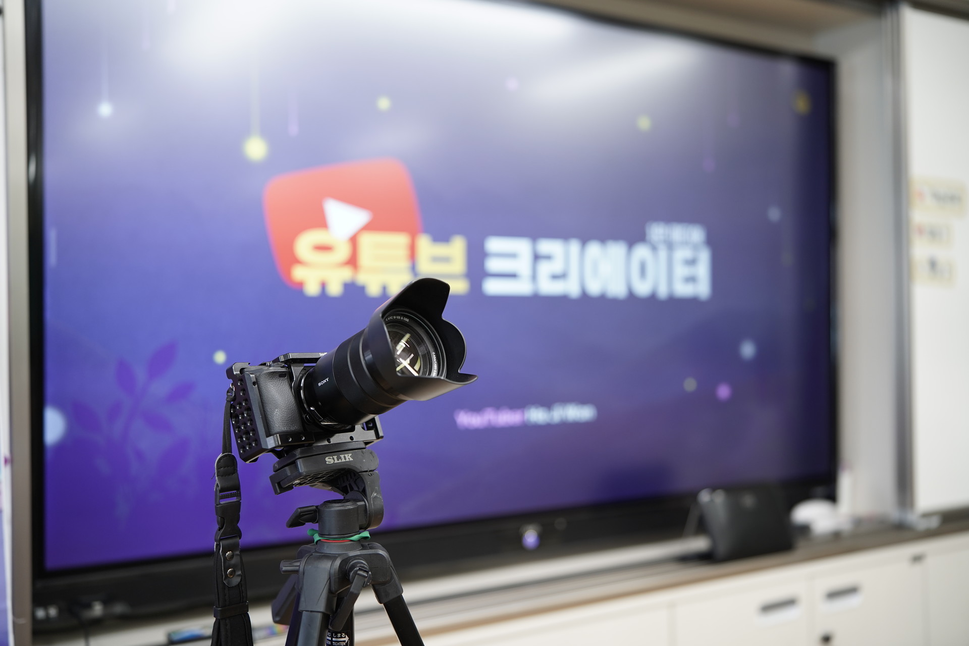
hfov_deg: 54.4
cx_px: 484
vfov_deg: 37.9
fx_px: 942
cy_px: 323
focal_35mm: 35
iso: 400
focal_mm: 35
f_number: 2
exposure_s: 1/125
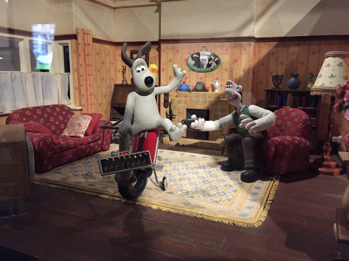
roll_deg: -2.3
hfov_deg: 61.7
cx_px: 174
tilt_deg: -9.9
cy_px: 130
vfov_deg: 48.2
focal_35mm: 29
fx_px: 292
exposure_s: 1/17
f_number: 2.2
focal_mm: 4.15
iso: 400
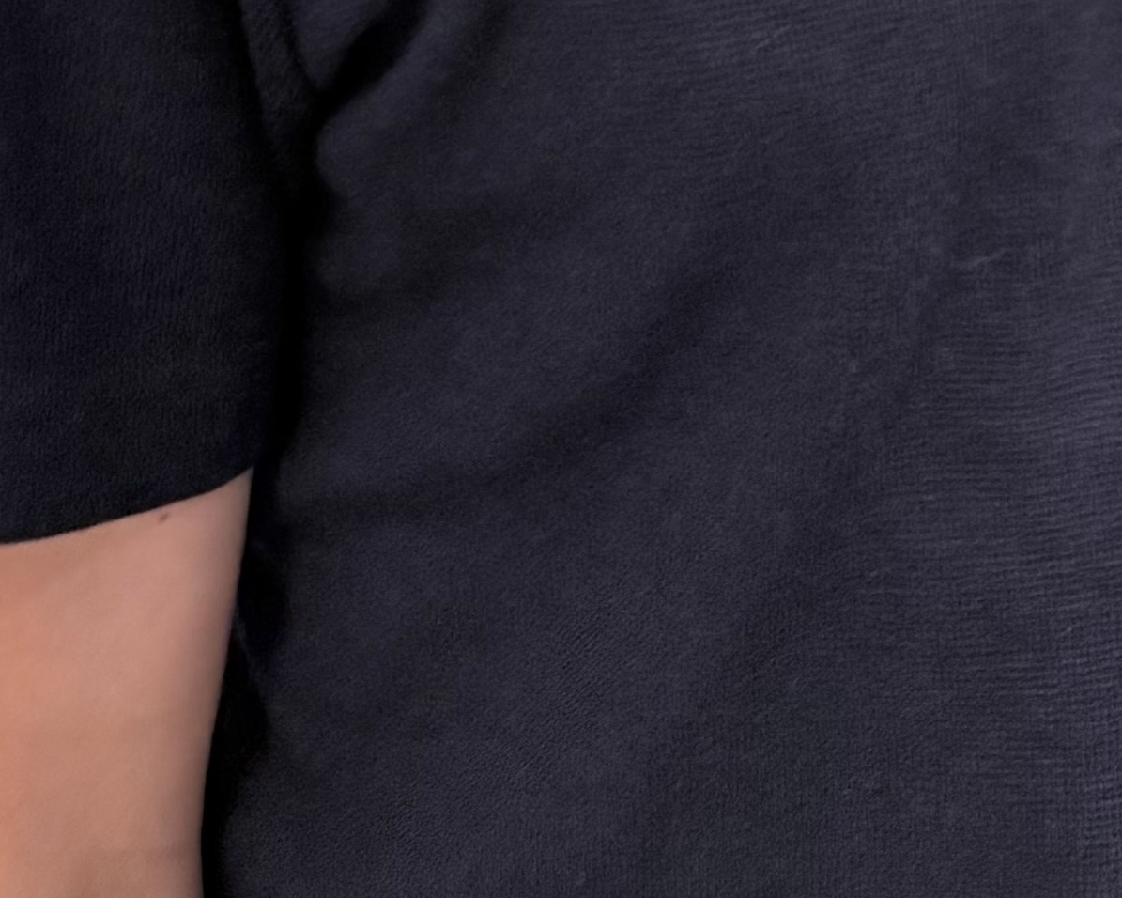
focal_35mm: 112
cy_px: -1737
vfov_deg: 10.3
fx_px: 3719
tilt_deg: -1.0
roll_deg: +0.8
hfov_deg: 17.1
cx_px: 845
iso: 160
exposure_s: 1/120
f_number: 1.78
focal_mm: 6.76
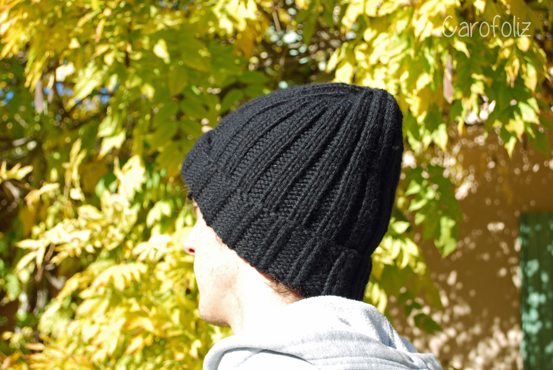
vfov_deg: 25.1
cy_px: 185
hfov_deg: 36.8
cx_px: 276
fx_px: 830
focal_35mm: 54
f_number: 6.3
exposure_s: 1/160
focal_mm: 36
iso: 100
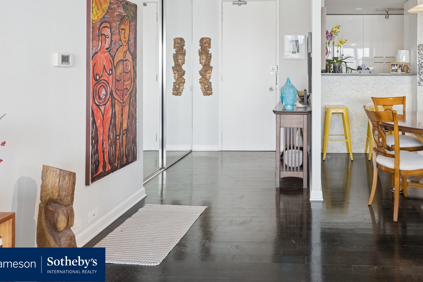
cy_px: 79
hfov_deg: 65.8
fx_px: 314
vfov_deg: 47.0
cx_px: 288
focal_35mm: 27
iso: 200
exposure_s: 1/80
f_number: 8
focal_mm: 18.5
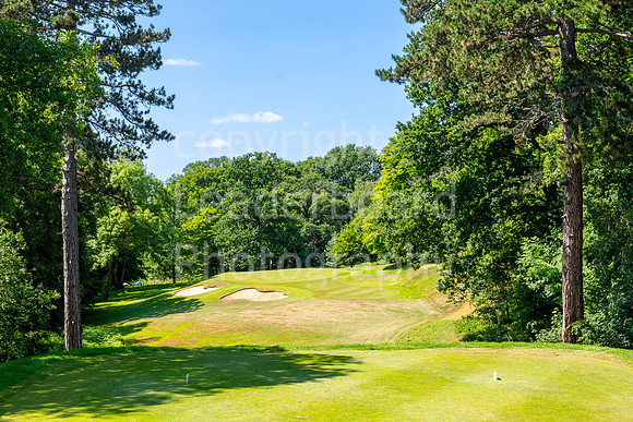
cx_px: 316
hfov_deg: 36.9
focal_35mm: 54
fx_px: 950
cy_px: 211
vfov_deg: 25.1
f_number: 8
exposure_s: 1/640
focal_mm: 54
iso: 400
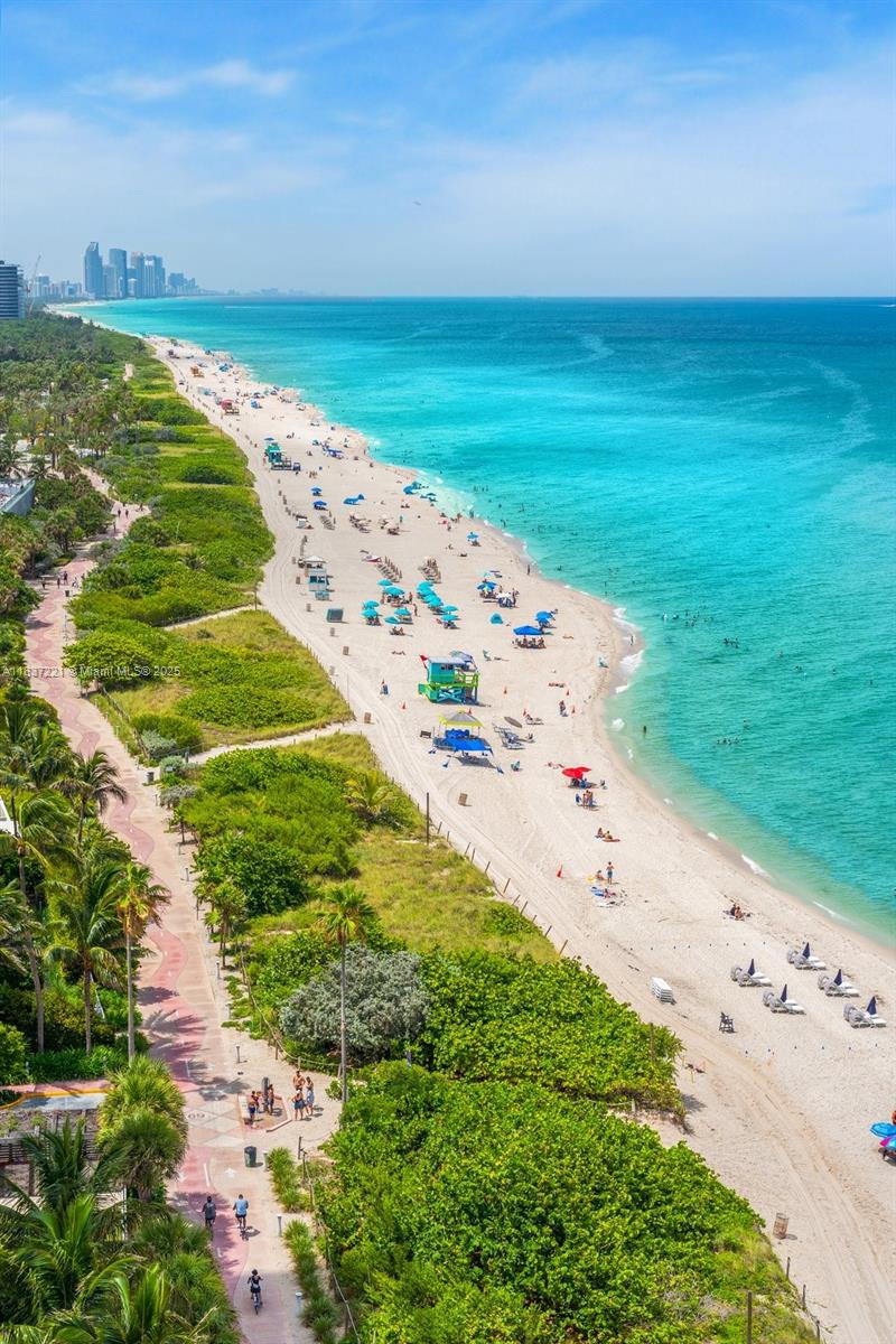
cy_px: 672
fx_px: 2128
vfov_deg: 35.1
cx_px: 448
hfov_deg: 23.8
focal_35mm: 57
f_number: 8
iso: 250
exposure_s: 1/1250
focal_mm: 57
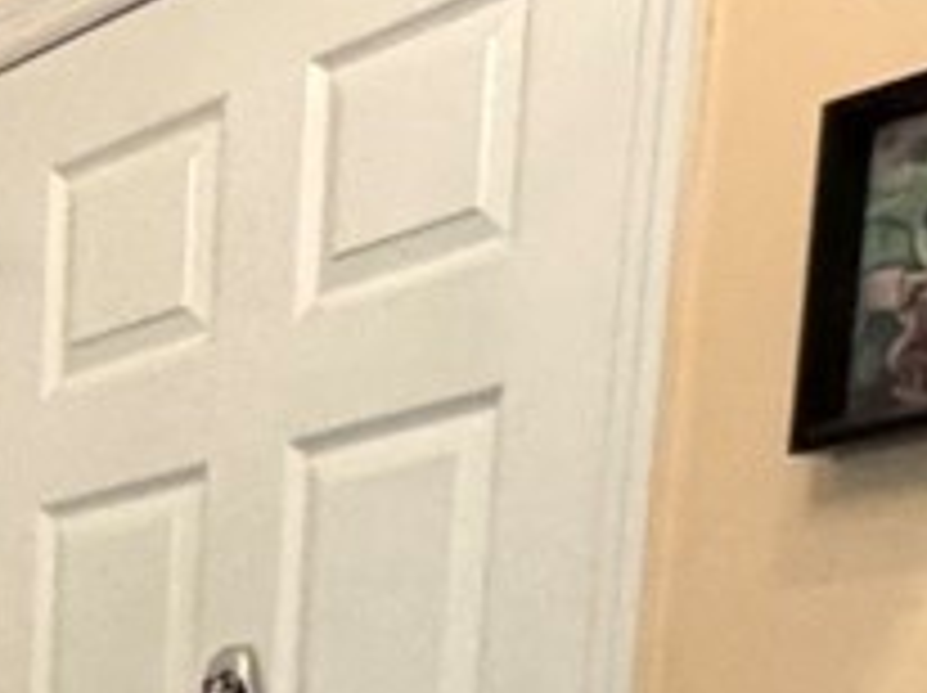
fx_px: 2916
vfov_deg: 11.1
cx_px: -1008
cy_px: 1742
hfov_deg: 14.5
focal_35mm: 109
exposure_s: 1/60
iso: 400
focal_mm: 2.22
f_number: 2.2
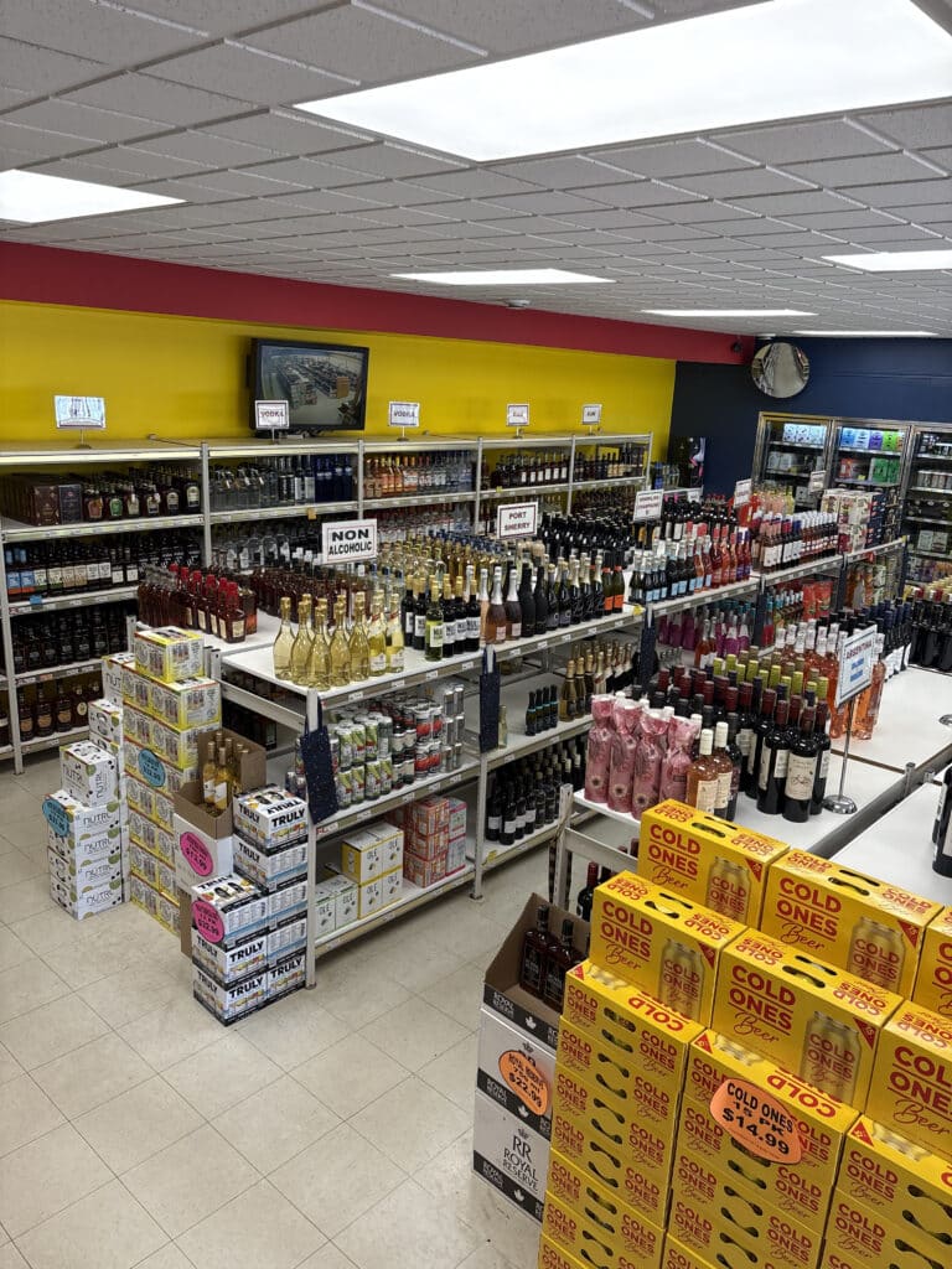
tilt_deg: -14.6
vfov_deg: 67.3
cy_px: 634
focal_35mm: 26
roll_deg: -2.8
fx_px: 953
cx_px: 476
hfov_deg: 53.1
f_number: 1.6
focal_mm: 5.96
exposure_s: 1/168
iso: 125
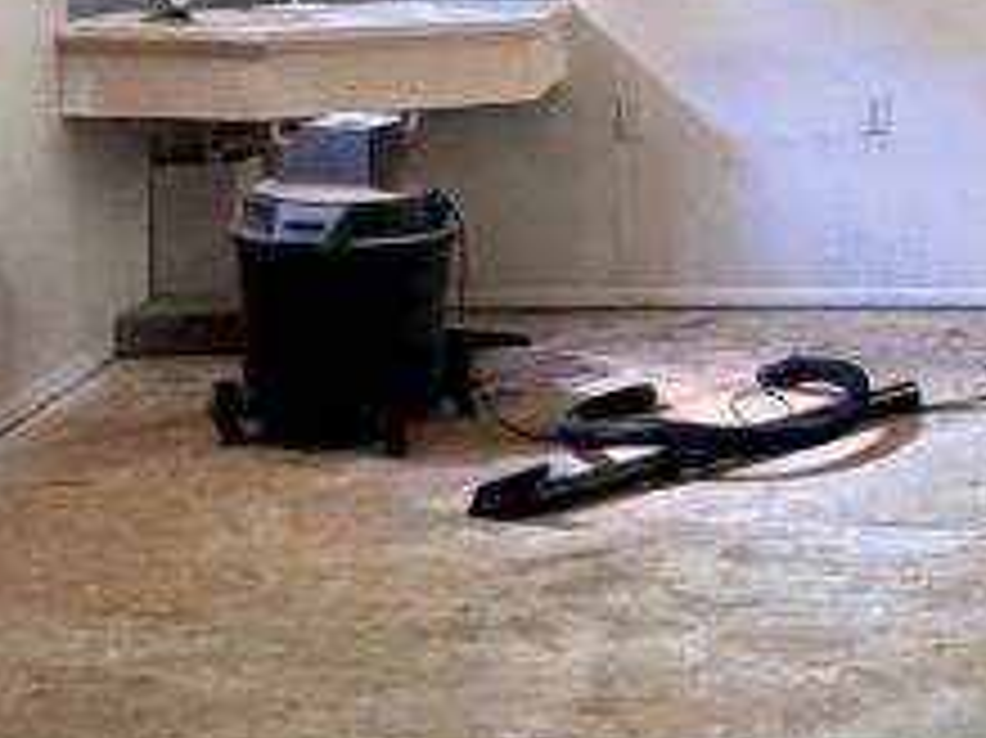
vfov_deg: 15.2
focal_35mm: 96
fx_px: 2733
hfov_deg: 19.2
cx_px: 1211
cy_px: 92
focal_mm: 2.22
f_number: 2.2
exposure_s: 1/60
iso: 640
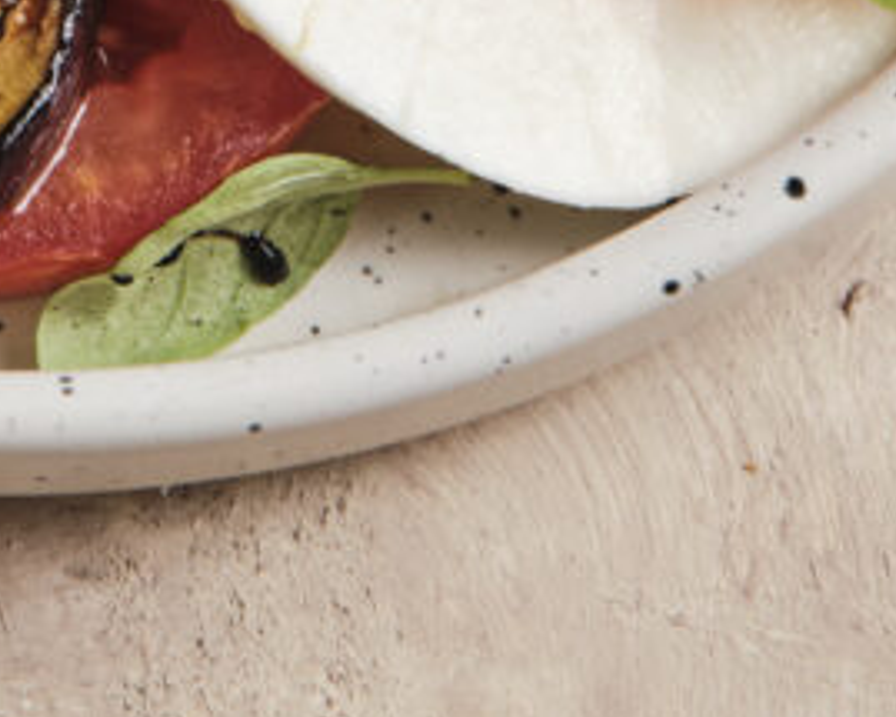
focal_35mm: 361
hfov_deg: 5.3
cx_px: -35
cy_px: -917
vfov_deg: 4.2
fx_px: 9570
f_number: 9
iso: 200
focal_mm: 67.6
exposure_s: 1/60
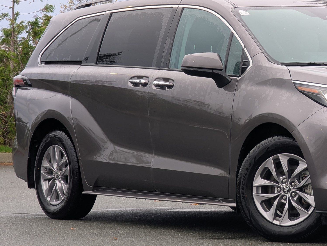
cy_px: 99
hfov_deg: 9.7
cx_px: 279
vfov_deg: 7.3
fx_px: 1929
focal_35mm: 204
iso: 33
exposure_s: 1/57.2
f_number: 3.5
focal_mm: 19
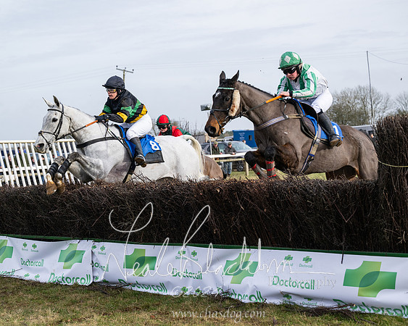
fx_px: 952
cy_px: 163
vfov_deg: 19.4
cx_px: 199
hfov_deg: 24.2
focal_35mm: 79
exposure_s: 1/2000
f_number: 4
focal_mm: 70
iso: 400
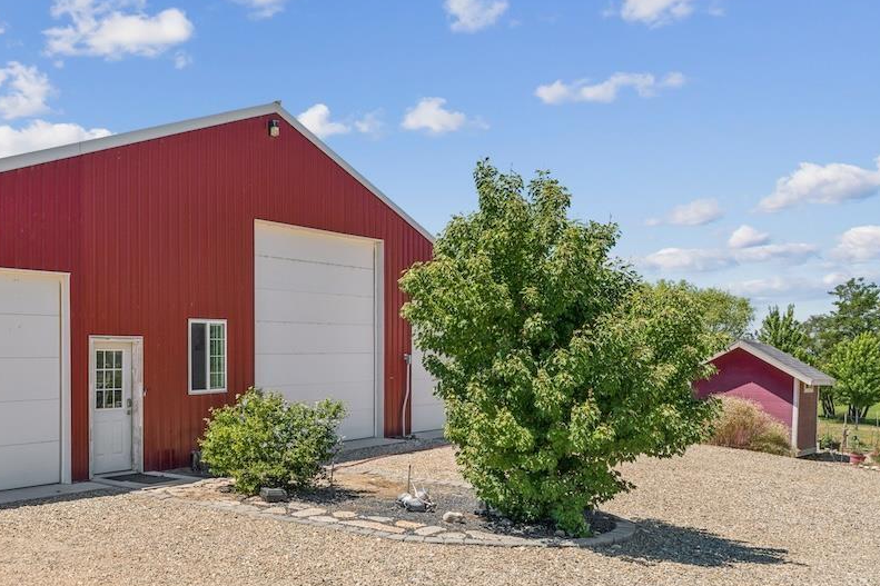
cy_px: 358
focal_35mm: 34
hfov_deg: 52.5
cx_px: 201
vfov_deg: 38.3
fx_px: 839
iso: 400
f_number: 13
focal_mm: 21.2
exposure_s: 1/250
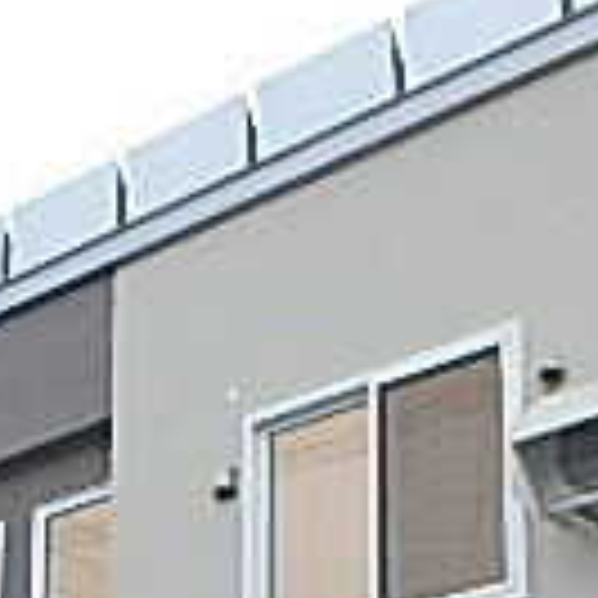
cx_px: 333
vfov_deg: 17.6
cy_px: 881
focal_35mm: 89
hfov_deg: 19.5
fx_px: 1739
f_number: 3.5
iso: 125
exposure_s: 1/1250
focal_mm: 3.7
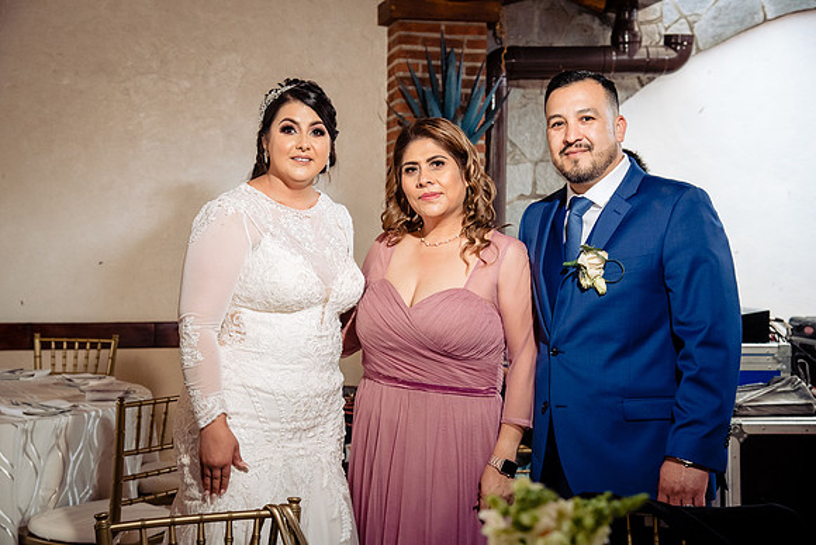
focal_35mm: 62
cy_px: 272
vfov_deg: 21.9
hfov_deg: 32.4
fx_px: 1406
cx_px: 408
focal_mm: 62
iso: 2000
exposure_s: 1/125
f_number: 7.1
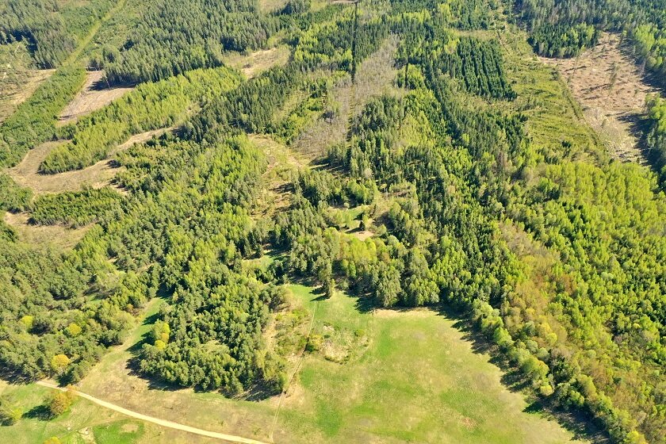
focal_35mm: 28
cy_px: 222
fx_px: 518
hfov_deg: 65.5
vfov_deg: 46.4
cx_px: 333
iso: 400
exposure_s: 1/120
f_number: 11
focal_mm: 10.26
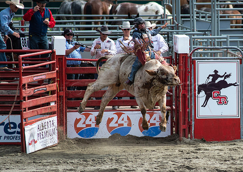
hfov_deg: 4.2
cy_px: 133
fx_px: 3326
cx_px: 198
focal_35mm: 484
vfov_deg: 3.0
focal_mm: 300
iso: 1250
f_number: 4
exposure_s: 1/8000
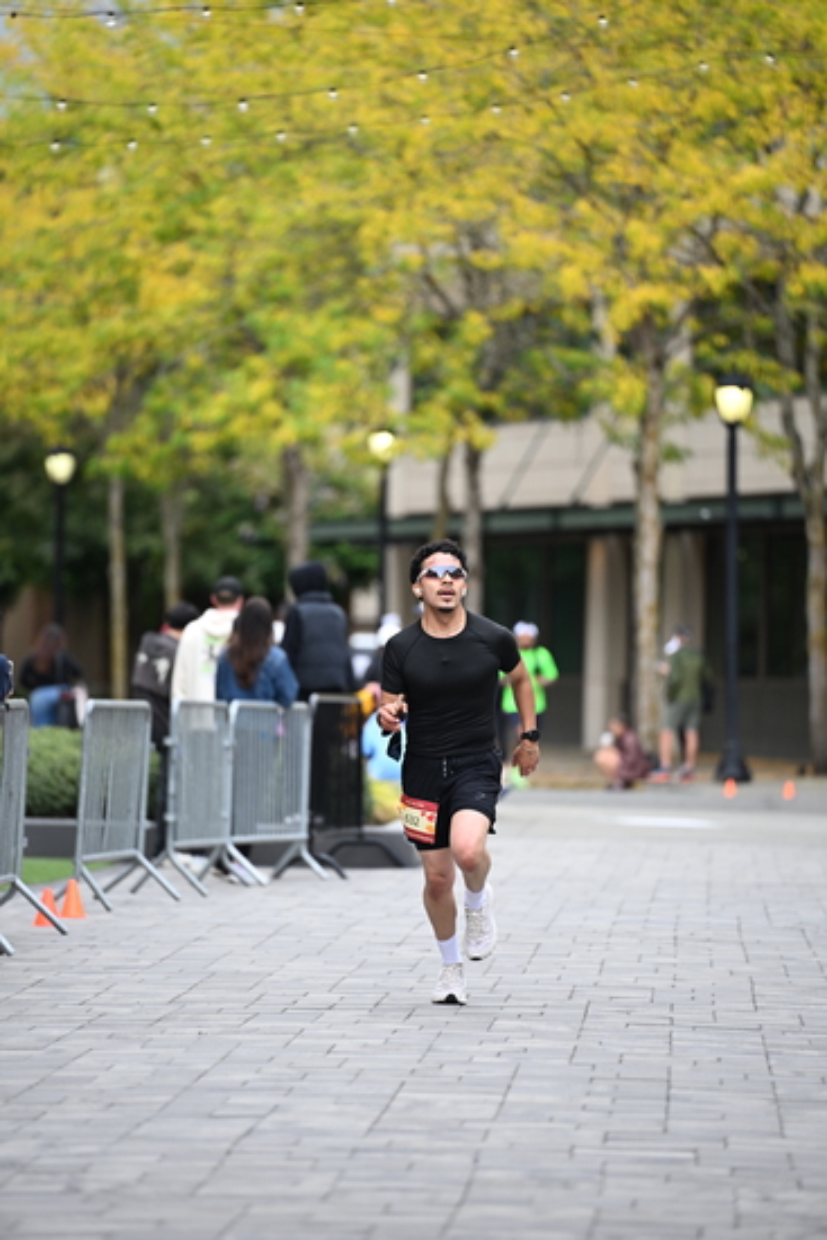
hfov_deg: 6.9
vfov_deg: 10.3
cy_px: 620
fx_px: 6887
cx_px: 414
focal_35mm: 200
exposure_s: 1/2000
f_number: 2.8
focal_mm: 200
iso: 800
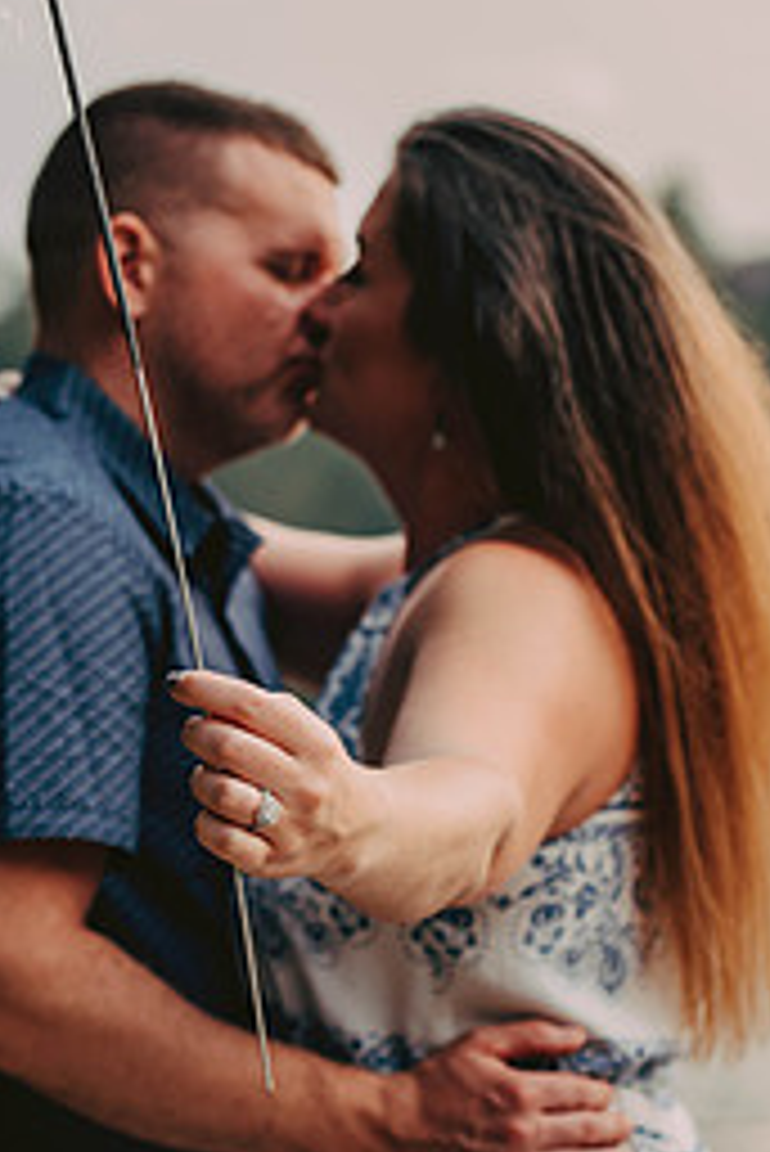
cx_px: 311
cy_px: 526
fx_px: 4389
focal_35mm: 137
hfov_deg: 10.0
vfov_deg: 15.0
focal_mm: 78
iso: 250
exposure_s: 1/125
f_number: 2.8
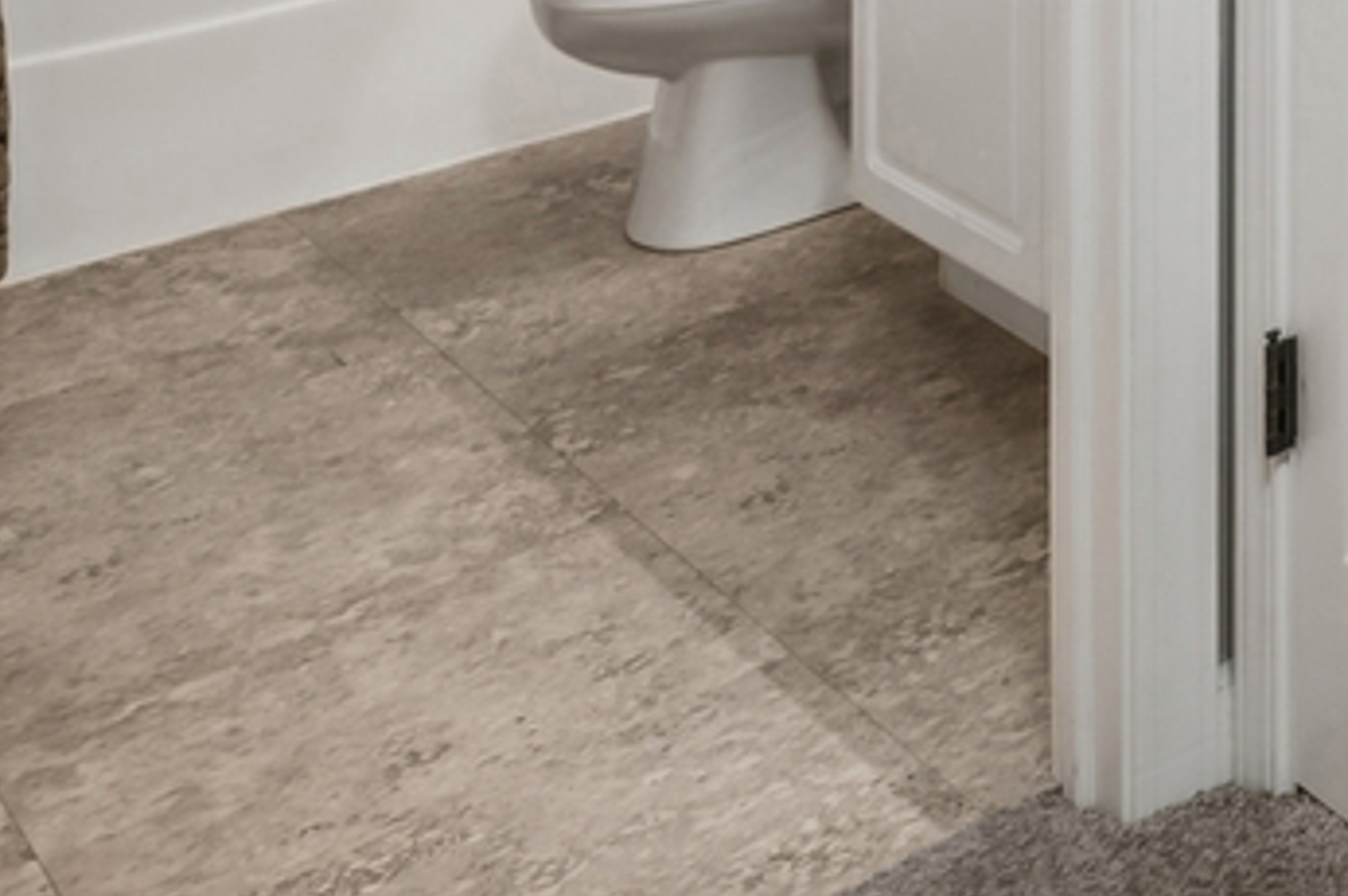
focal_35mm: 61
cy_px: -810
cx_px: 2838
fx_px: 2282
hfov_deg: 18.1
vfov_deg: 17.2
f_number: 8
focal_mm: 13
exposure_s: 1/4
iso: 400
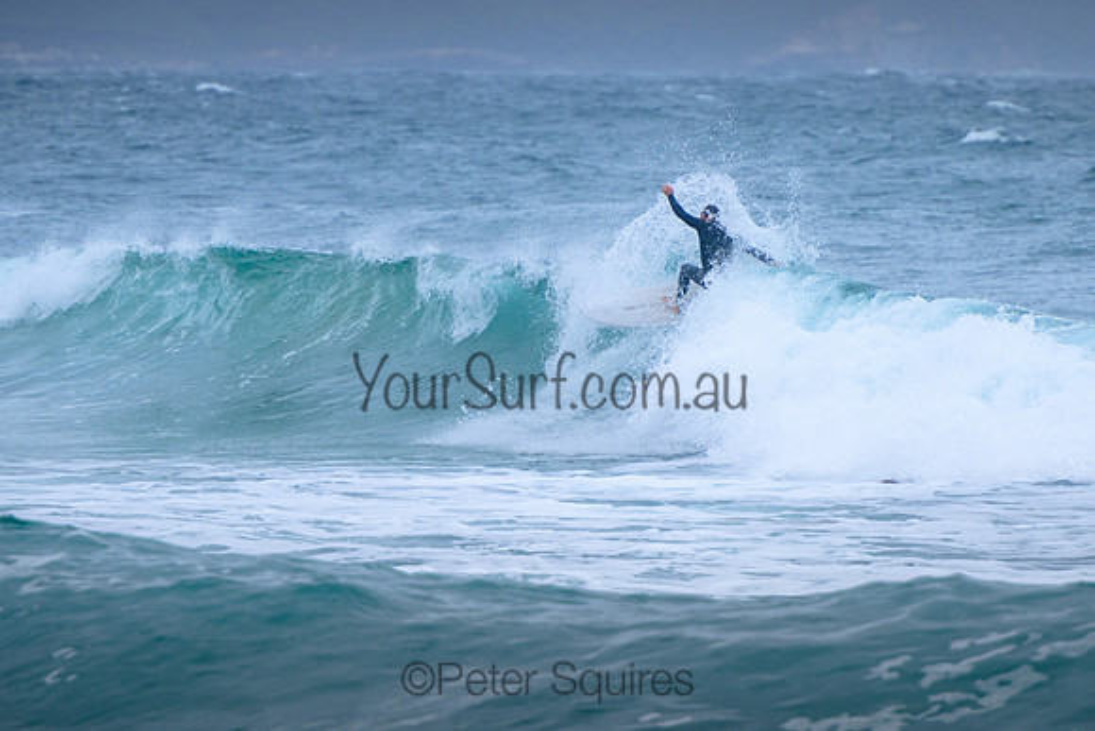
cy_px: 274
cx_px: 678
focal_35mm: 550
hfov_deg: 3.7
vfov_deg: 2.5
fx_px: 16737
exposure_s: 1/2000
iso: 560
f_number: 5.6
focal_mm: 400
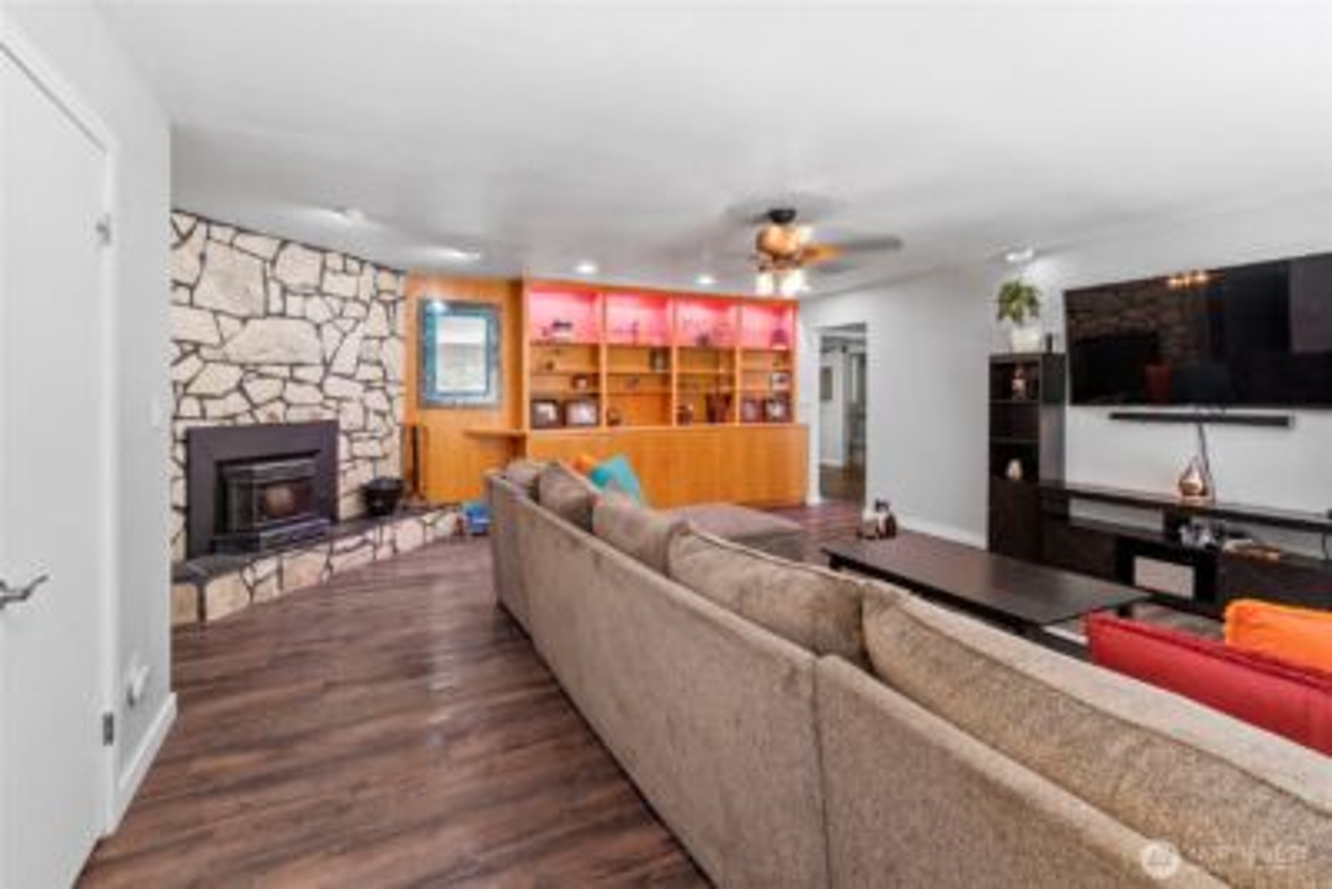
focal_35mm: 15
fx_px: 555
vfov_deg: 77.4
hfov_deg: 100.4
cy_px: 444
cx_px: 666
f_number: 9
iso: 200
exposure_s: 1
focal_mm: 10
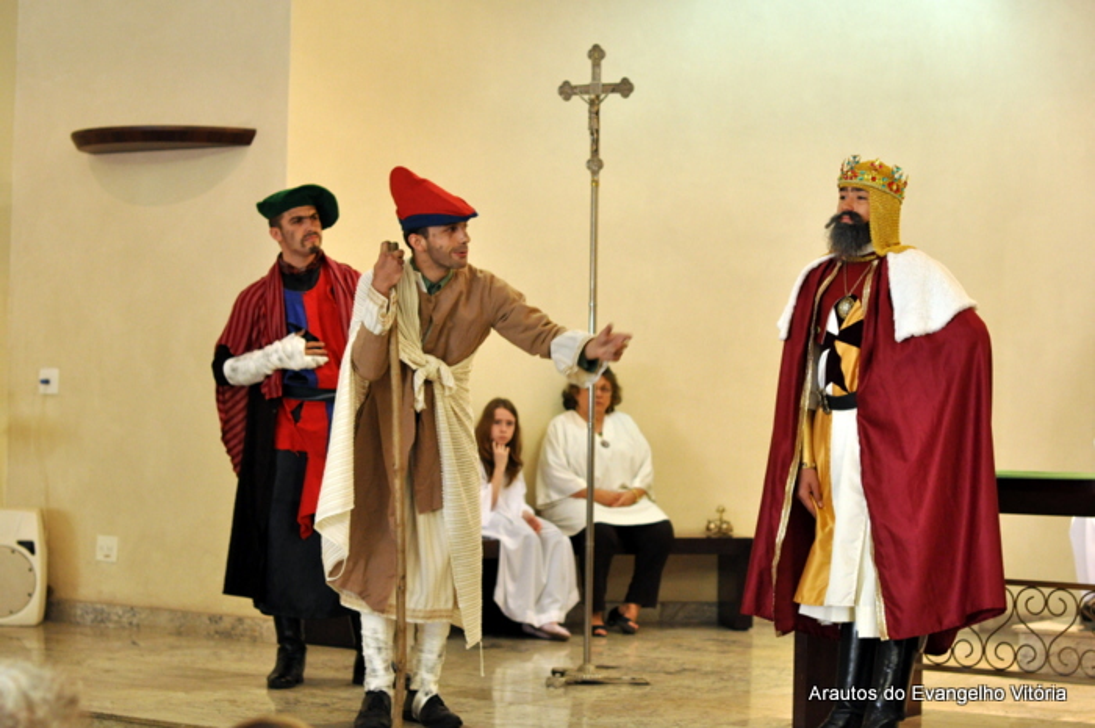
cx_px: 548
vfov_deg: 18.1
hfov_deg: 27.0
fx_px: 2279
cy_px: 364
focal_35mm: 75
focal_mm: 50
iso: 1250
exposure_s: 1/80
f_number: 2.5
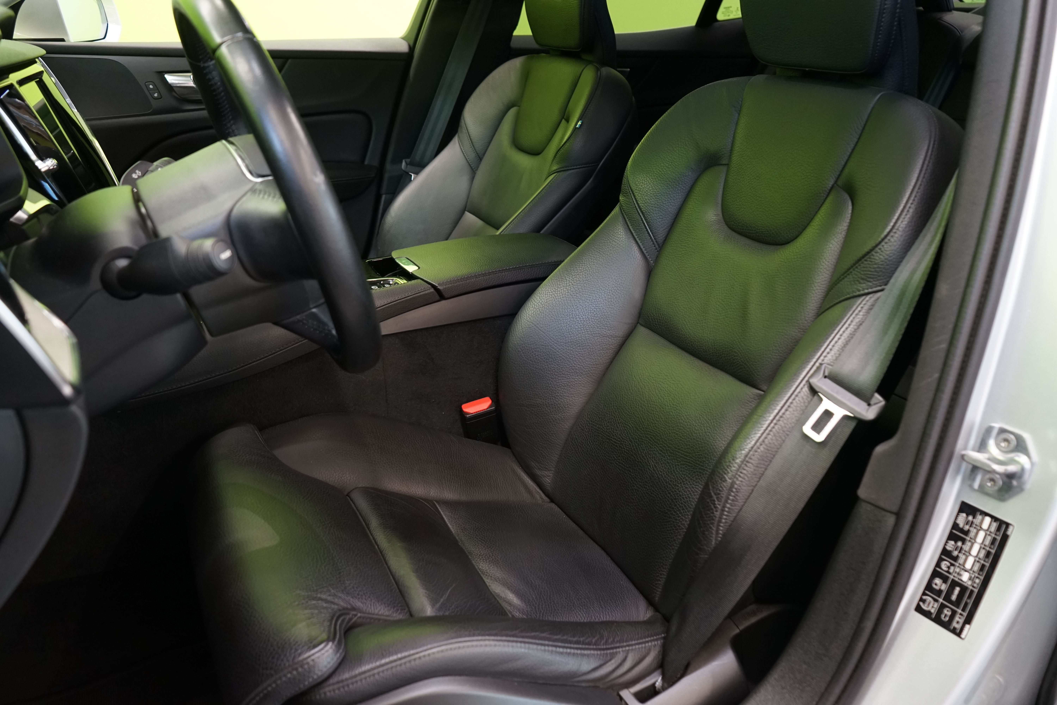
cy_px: 352
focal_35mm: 29
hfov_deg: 63.7
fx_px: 851
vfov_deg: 45.0
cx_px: 528
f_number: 5
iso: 1600
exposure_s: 1/20
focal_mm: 29
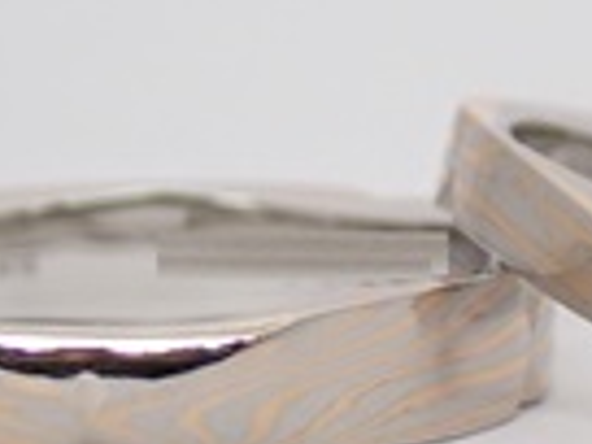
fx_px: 4344
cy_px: 289
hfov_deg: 7.8
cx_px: 414
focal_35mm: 254
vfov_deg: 5.8
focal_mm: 13.65
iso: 200
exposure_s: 1/80
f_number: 4.1
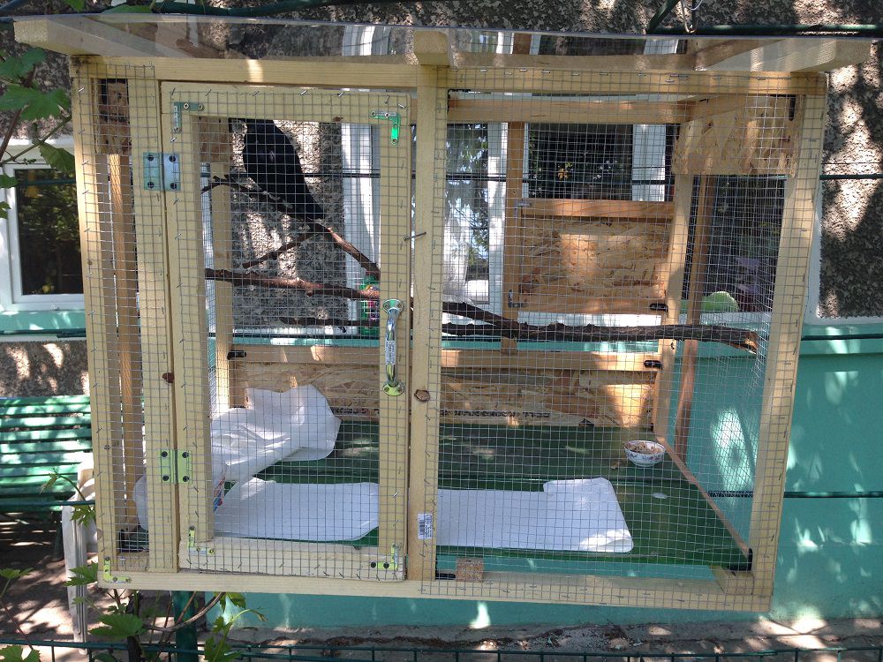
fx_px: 842
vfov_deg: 42.9
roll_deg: +0.5
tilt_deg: -4.7
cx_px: 442
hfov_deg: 55.4
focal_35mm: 33
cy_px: 331
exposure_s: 1/223
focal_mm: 4.12
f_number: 2.4
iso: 50
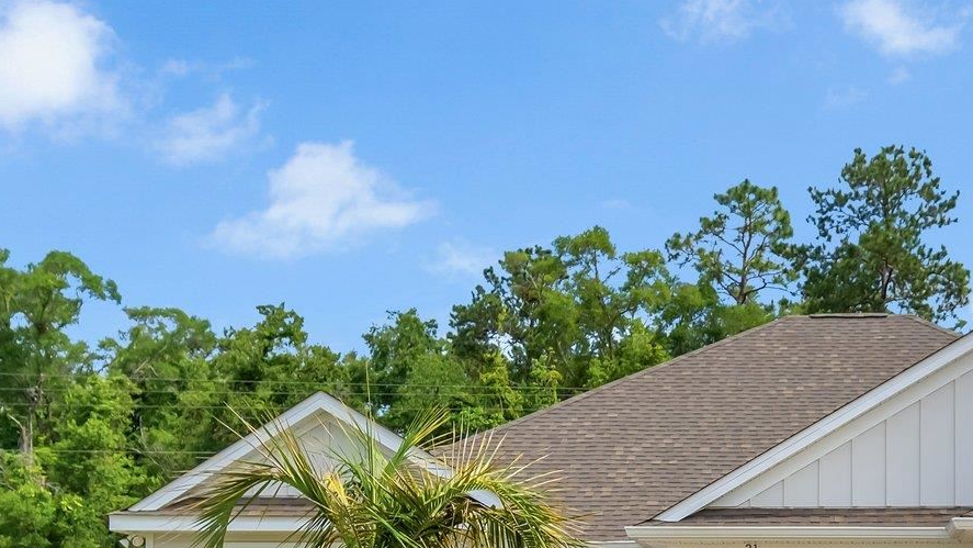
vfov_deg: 15.3
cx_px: 761
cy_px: 730
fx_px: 1935
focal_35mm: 75
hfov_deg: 27.7
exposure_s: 1/450
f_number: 8
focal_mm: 20.9
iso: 250
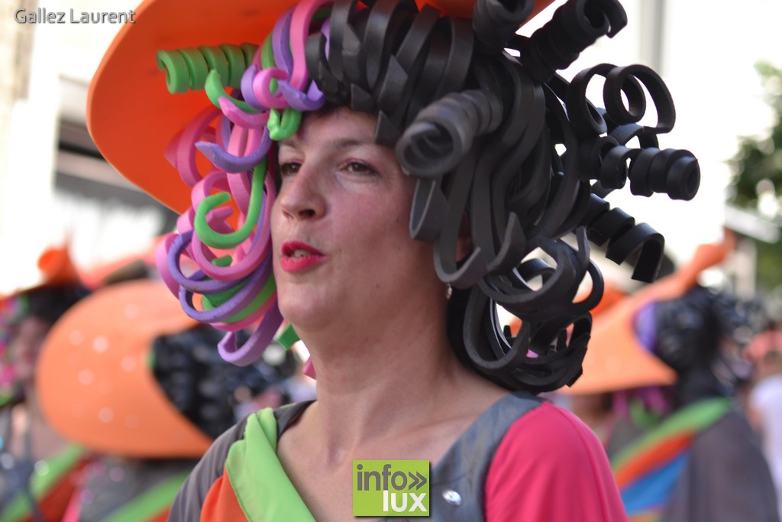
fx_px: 1825
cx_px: 391
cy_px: 261
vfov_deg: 16.3
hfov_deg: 24.2
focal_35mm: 84
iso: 100
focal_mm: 56
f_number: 2.8
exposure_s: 1/250
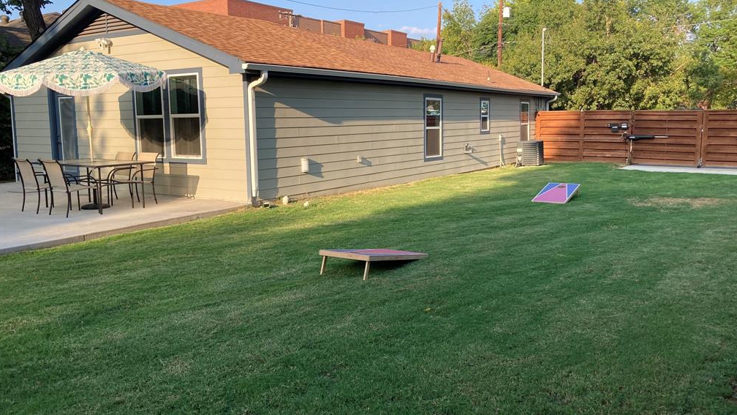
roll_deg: +0.0
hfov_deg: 62.6
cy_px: 198
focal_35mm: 31
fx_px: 606
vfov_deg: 37.8
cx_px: 366
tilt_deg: -5.6
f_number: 1.8
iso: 20
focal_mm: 3.99
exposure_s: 1/665
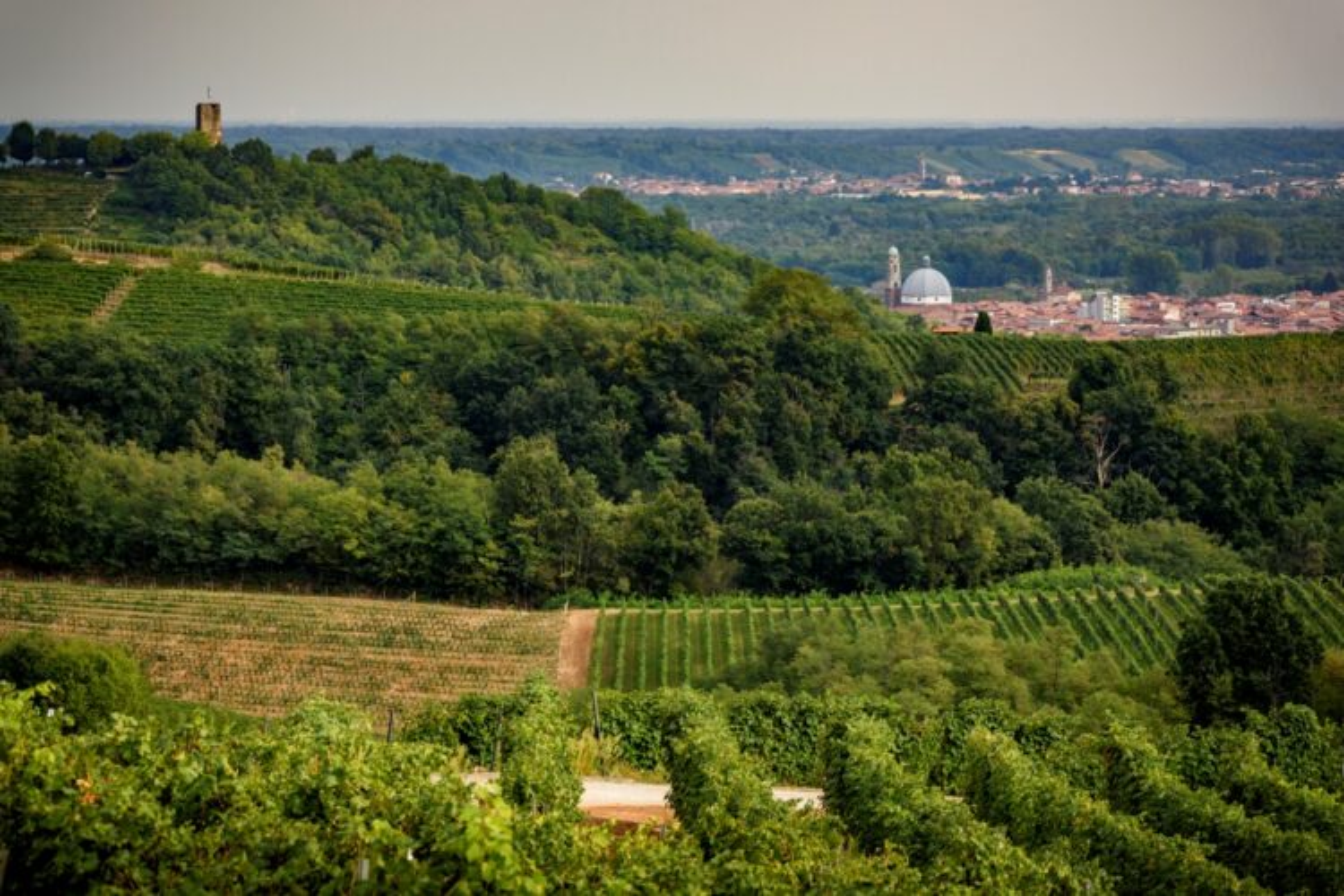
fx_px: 4666
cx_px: 672
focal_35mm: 125
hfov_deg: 16.4
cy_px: 448
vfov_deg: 11.0
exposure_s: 1/400
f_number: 11
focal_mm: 125
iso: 800
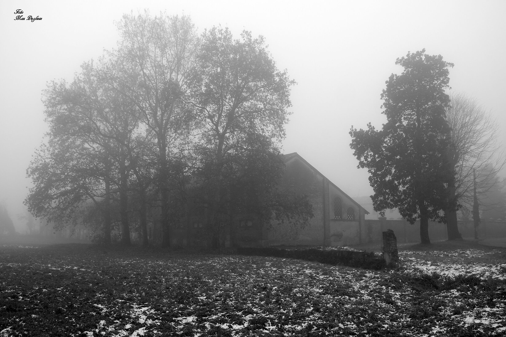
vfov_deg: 37.9
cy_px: 168
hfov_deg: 54.4
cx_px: 253
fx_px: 492
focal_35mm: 35
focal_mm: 23.3
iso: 200
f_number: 4.5
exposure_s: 1/125
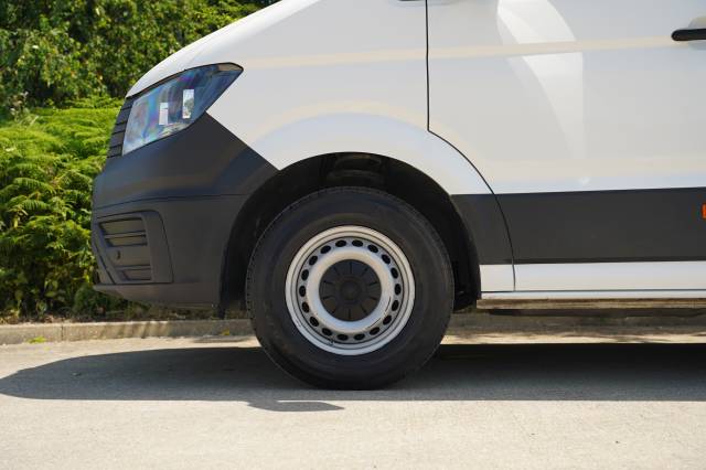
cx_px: 353
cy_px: 235
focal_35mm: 49
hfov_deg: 40.6
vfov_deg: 27.7
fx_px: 955
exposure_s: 1/200
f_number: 4.5
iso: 100
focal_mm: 48.7
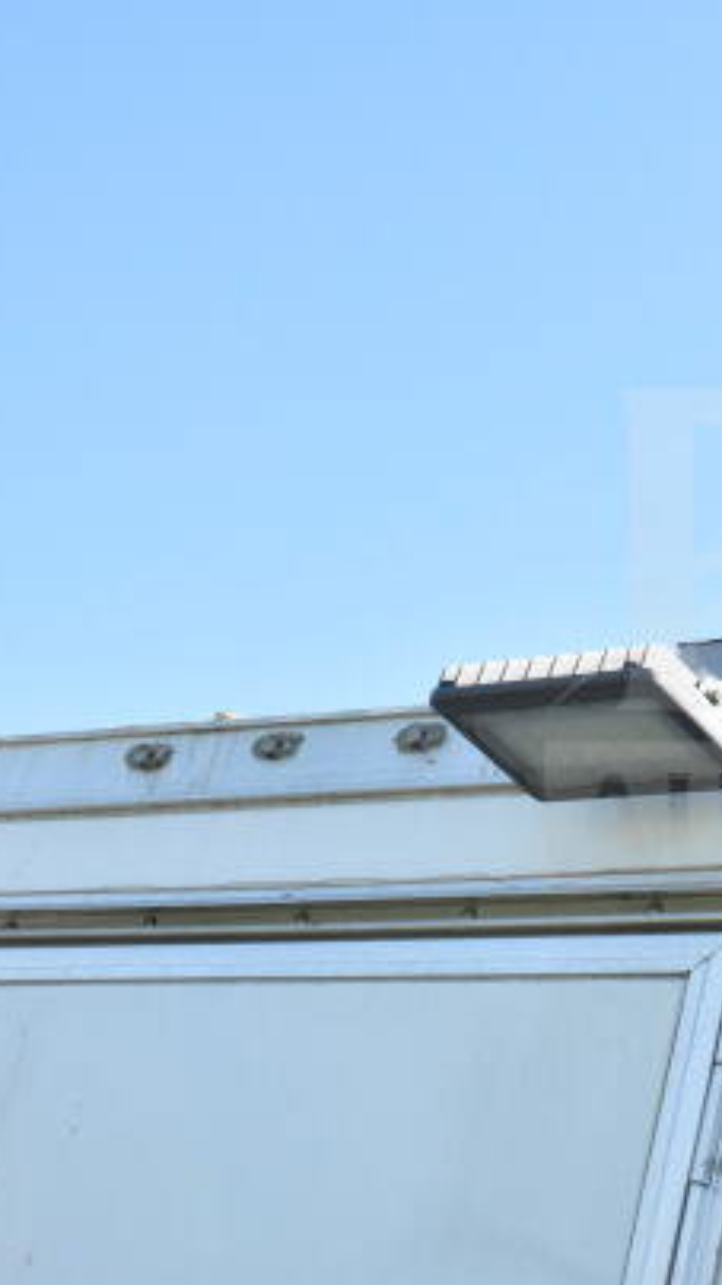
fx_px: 2589
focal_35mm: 76
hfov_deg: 15.2
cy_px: 641
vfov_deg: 27.9
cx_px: 900
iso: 1600
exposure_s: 1/640
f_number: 13
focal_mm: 32
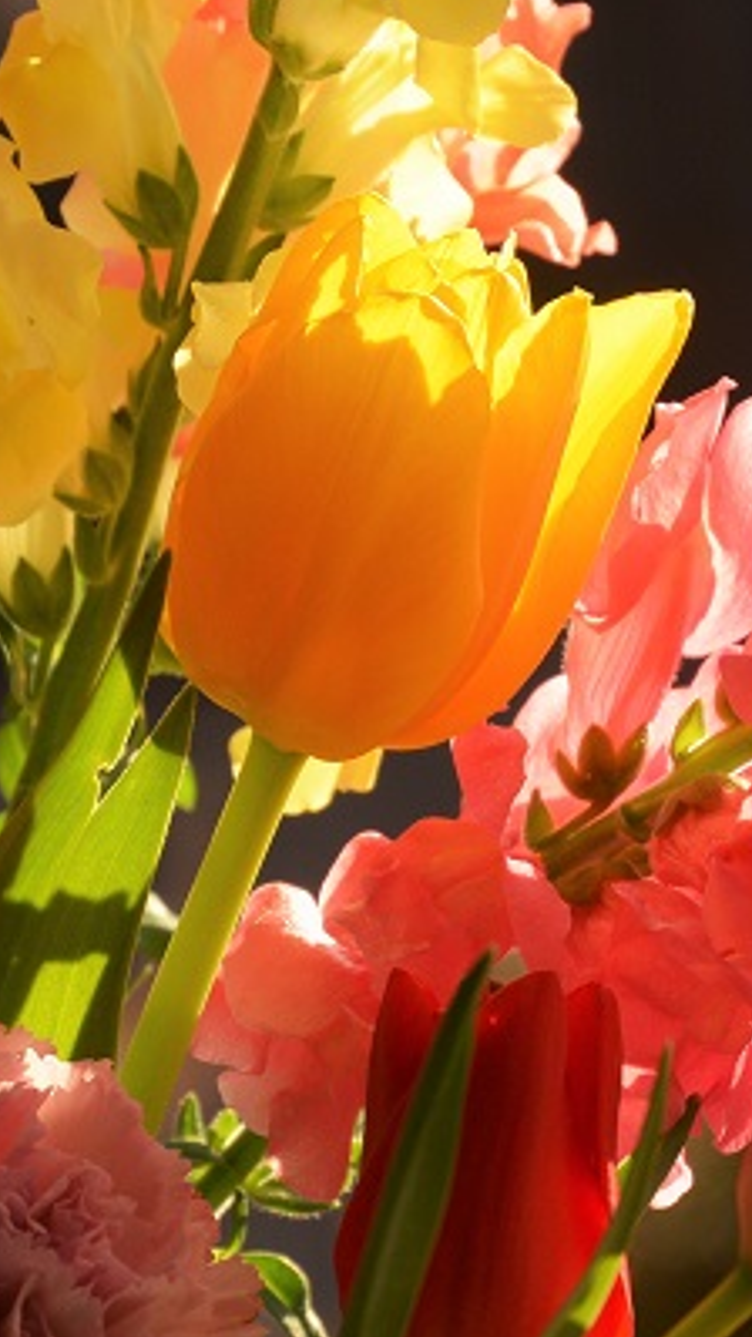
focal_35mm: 469
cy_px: 667
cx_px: 527
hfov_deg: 2.6
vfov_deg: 4.6
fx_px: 16619
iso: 200
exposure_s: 1/320
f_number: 5.6
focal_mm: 110
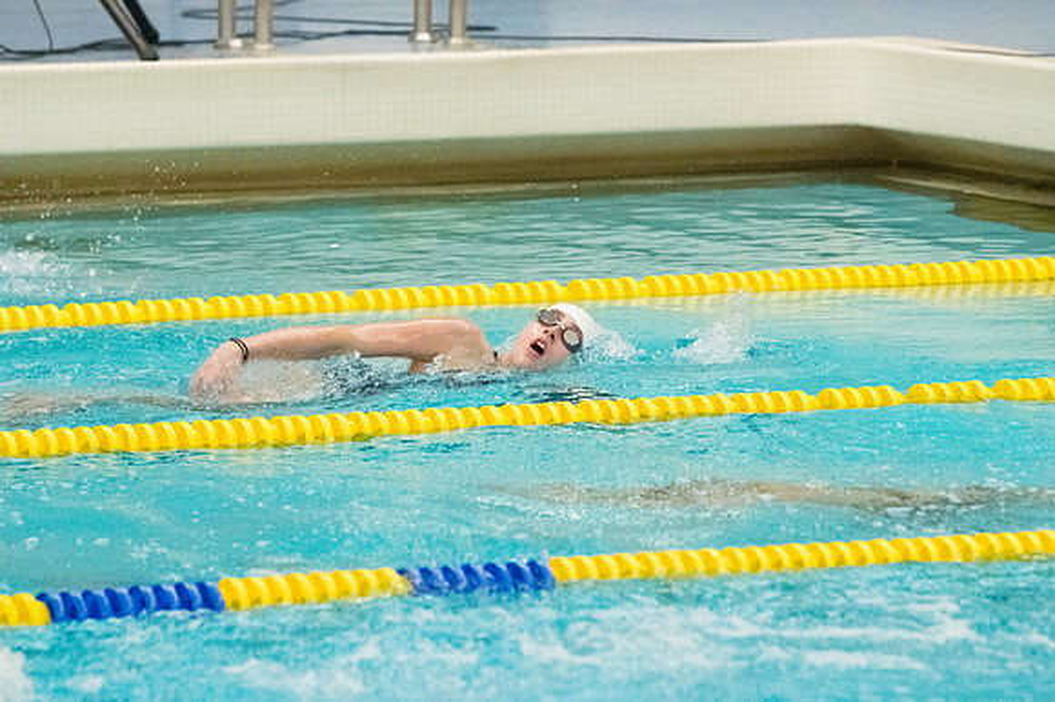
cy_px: 351
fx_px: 8786
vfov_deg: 4.6
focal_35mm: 300
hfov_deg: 6.9
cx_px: 528
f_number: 4.5
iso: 8000
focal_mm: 200
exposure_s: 1/1250
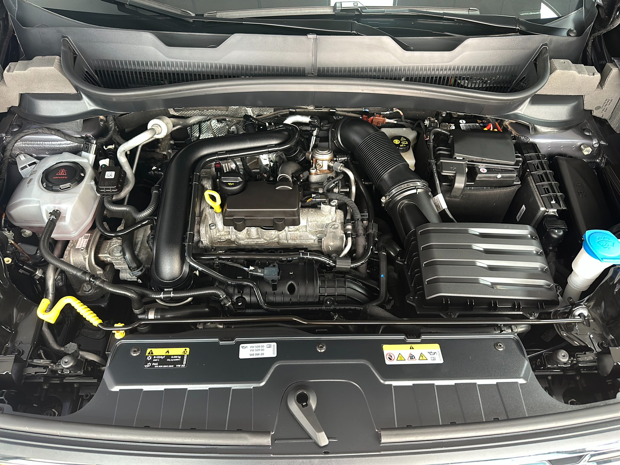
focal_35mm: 24
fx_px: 430
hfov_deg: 71.6
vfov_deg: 56.8
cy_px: 232
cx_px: 310
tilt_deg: -47.7
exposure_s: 1/38.9
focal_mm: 6.86
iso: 351
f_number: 1.78
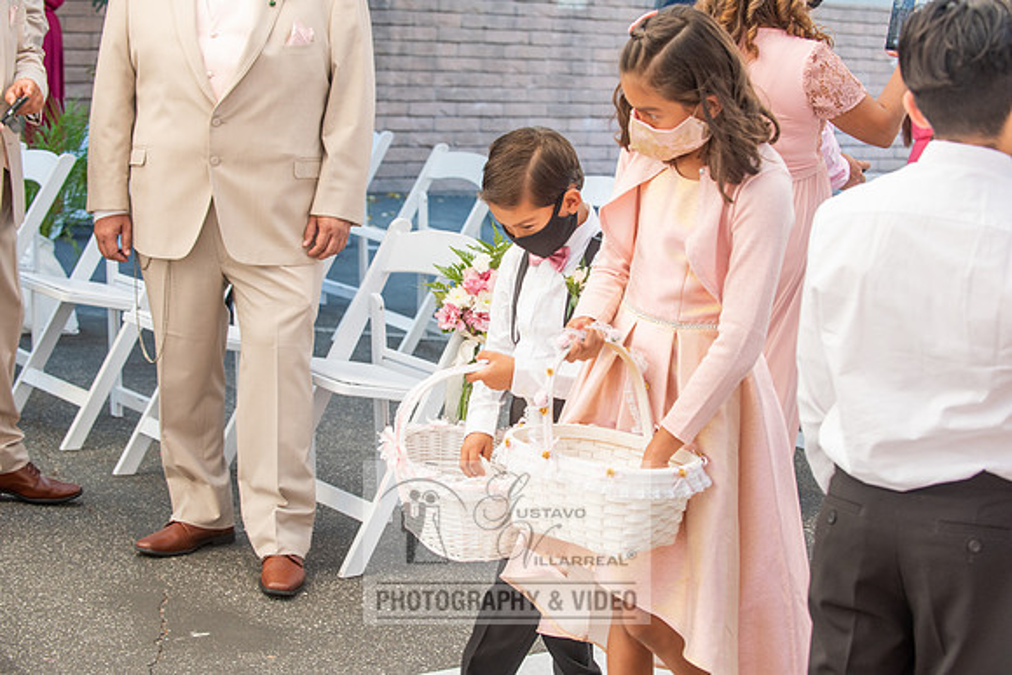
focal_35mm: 70
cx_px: 506
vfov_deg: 19.5
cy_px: 338
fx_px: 1968
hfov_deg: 28.8
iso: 640
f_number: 5.6
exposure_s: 1/125
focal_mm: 70
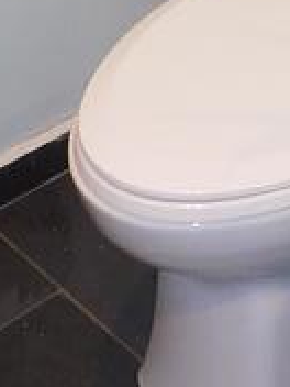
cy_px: -350
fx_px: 1564
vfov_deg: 12.6
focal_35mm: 140
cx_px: 292
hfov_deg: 10.5
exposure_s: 1/30
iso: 200
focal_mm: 4.1
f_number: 3
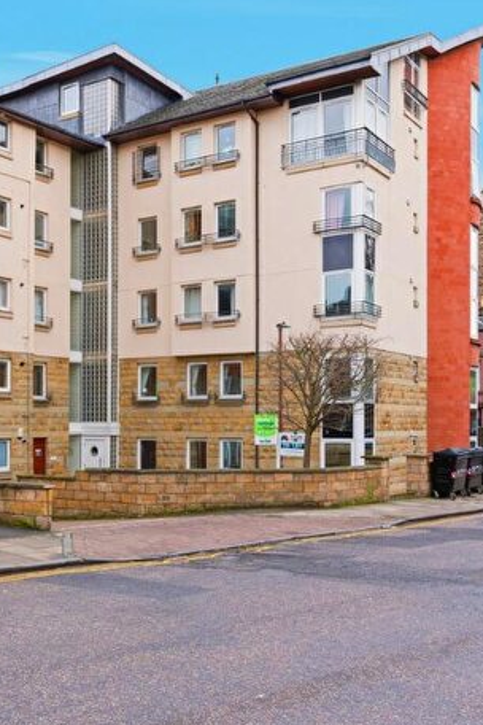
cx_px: 84
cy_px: 365
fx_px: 865
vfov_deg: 45.4
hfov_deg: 30.3
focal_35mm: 43
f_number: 8
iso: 250
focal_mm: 28
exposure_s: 1/125
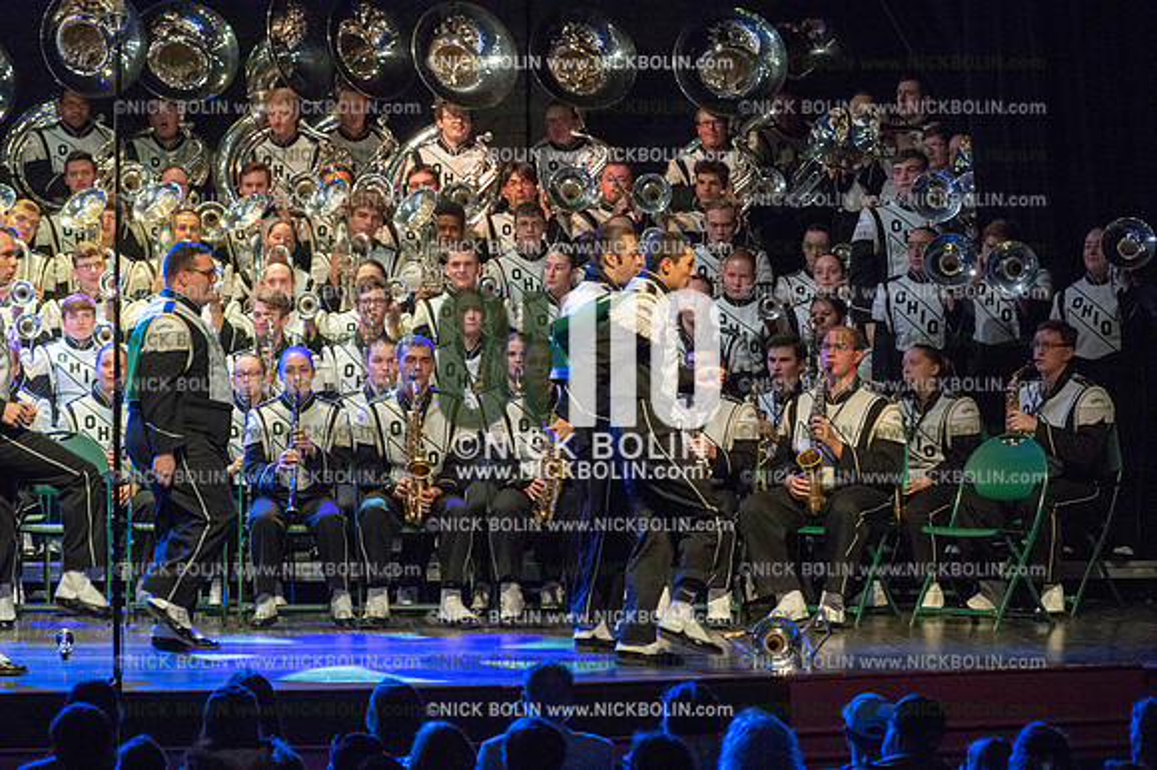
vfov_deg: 6.9
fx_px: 6424
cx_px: 578
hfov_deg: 10.3
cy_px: 385
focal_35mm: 200
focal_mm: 200
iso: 8000
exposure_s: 1/400
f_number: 5.6
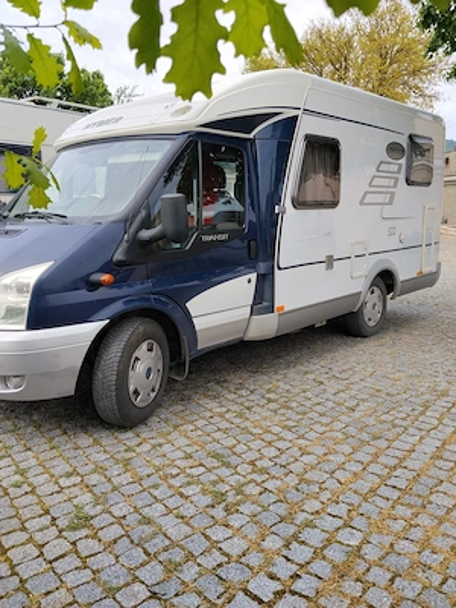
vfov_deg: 61.7
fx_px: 509
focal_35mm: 29
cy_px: 304
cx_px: 228
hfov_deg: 48.2
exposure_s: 1/865
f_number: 1.8
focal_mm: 4.22
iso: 50
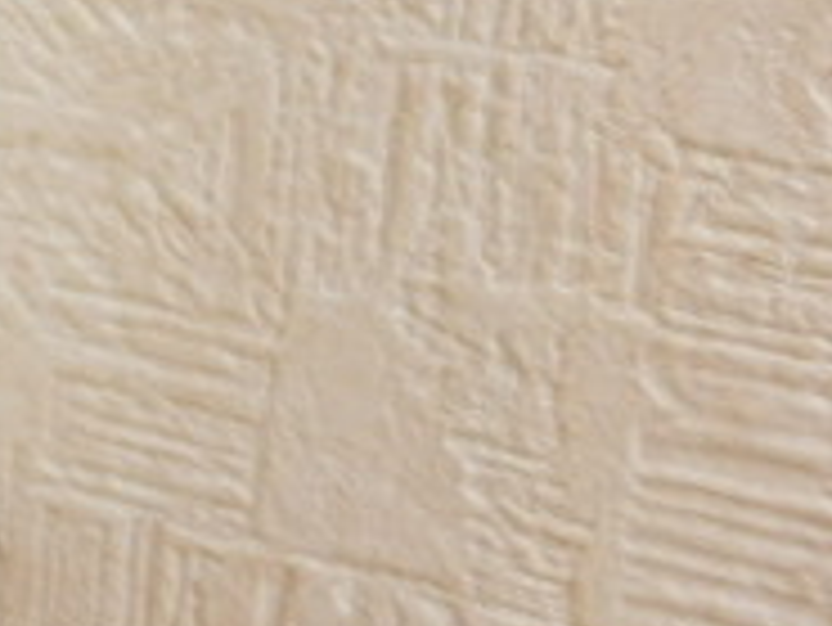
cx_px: -526
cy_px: -356
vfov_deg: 16.1
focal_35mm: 83
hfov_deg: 19.5
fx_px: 1996
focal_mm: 4.2
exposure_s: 1/30
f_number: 3
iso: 320
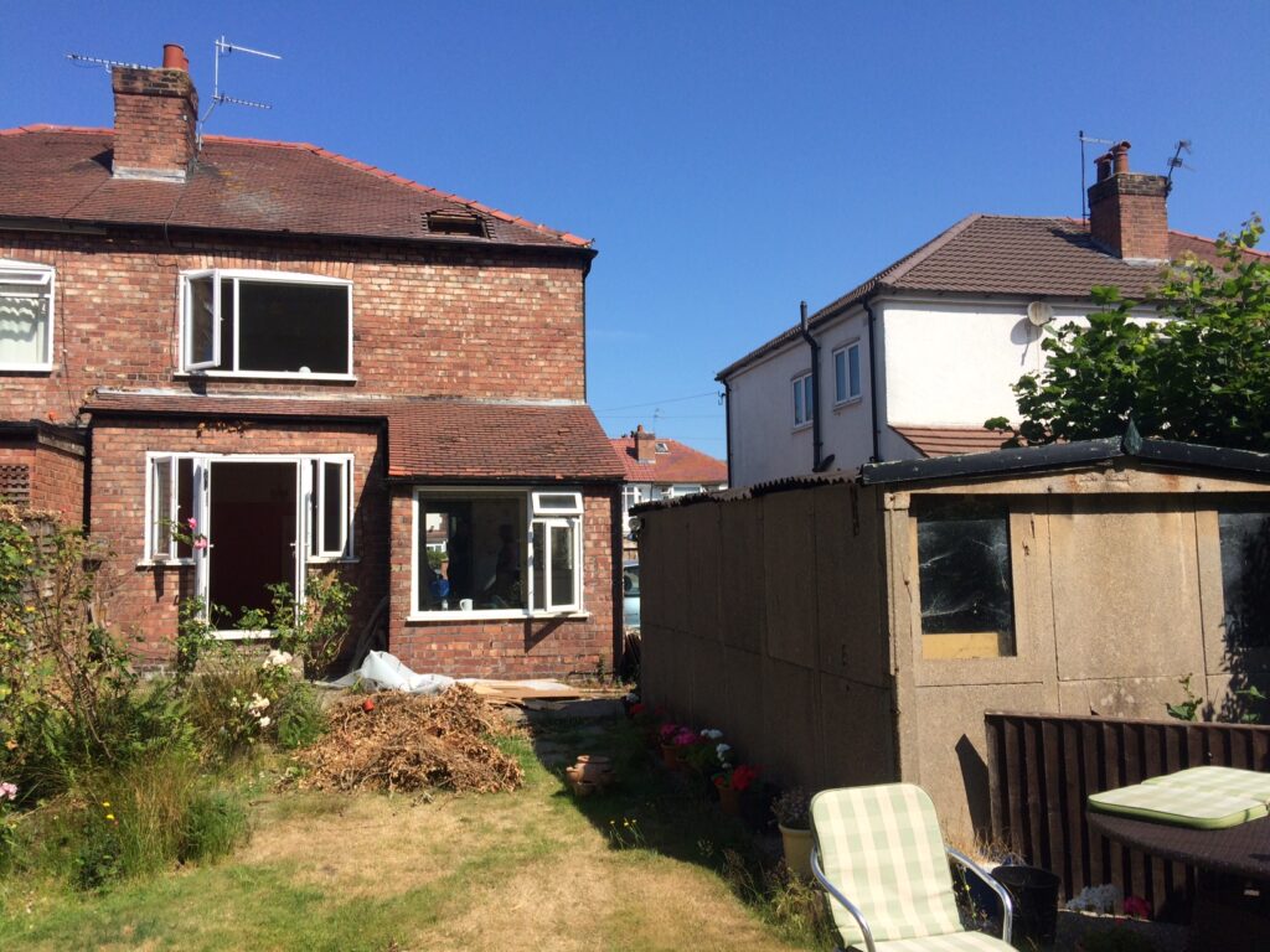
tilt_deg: +2.5
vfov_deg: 48.2
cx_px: 635
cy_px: 476
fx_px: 1064
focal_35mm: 29
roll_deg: -0.3
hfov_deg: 61.7
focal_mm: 4.15
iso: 32
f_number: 2.2
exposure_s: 1/2160
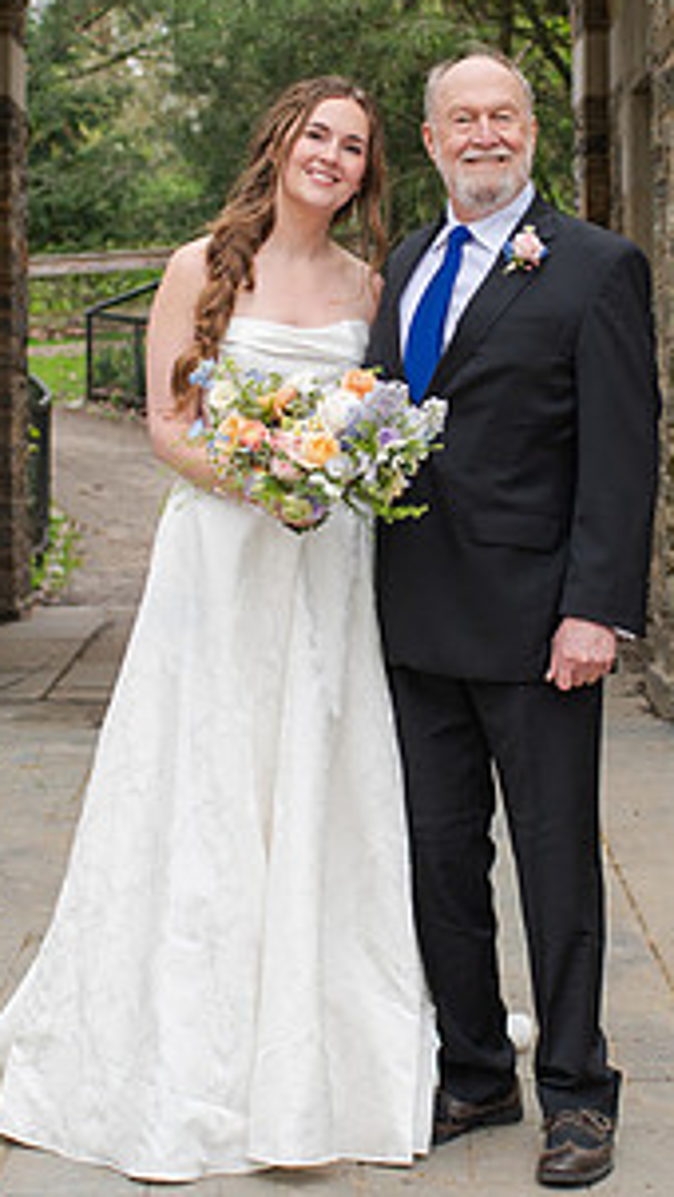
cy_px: 450
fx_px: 3080
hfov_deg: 12.5
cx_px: 355
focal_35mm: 97
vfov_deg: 22.0
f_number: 3.2
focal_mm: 35
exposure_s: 1/320
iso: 200
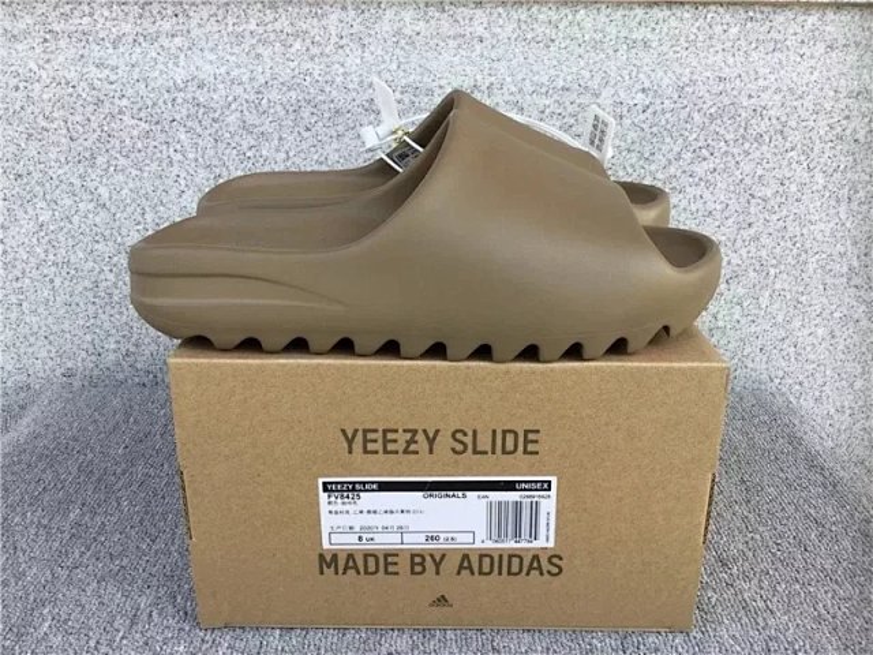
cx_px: 436
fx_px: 782
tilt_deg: -20.6
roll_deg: -0.1
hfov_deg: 58.4
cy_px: 328
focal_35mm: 31
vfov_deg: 45.4
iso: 25
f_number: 2.4
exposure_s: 1/171
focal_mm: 3.3
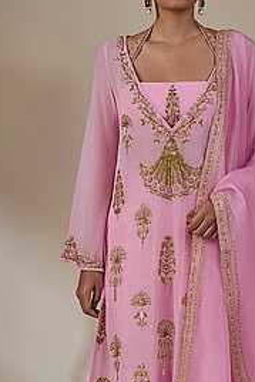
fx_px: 1061
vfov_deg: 20.3
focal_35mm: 100
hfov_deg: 13.6
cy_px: 272
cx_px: 195
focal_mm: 51
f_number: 5.6
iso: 250
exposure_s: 1/160
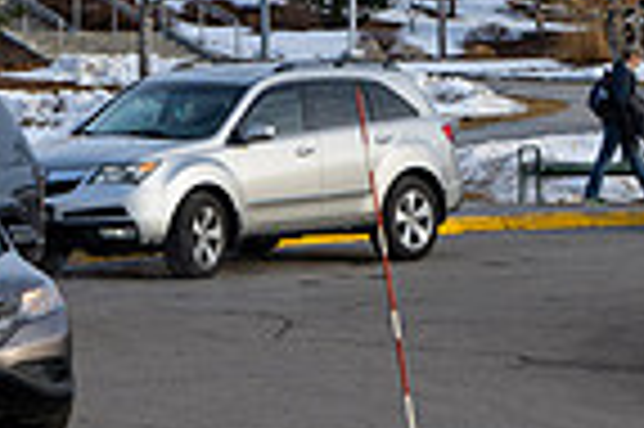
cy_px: -327
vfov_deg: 4.5
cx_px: -176
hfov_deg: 6.8
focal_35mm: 301
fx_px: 5378
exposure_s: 1/320
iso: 125
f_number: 5.6
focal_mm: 73
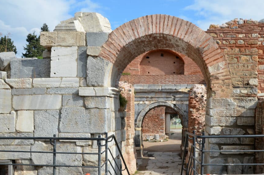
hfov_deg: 51.0
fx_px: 275
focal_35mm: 38
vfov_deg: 35.2
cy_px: 100
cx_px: 154
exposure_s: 1/250
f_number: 8
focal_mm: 21
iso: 125
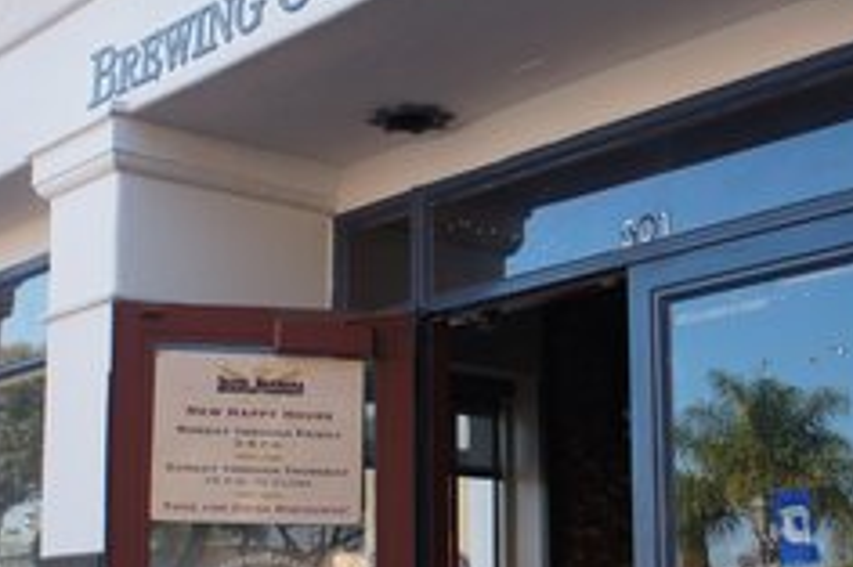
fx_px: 1539
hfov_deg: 30.6
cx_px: 607
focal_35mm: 65
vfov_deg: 20.7
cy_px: 432
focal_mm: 16
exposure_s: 1/250
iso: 200
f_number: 5
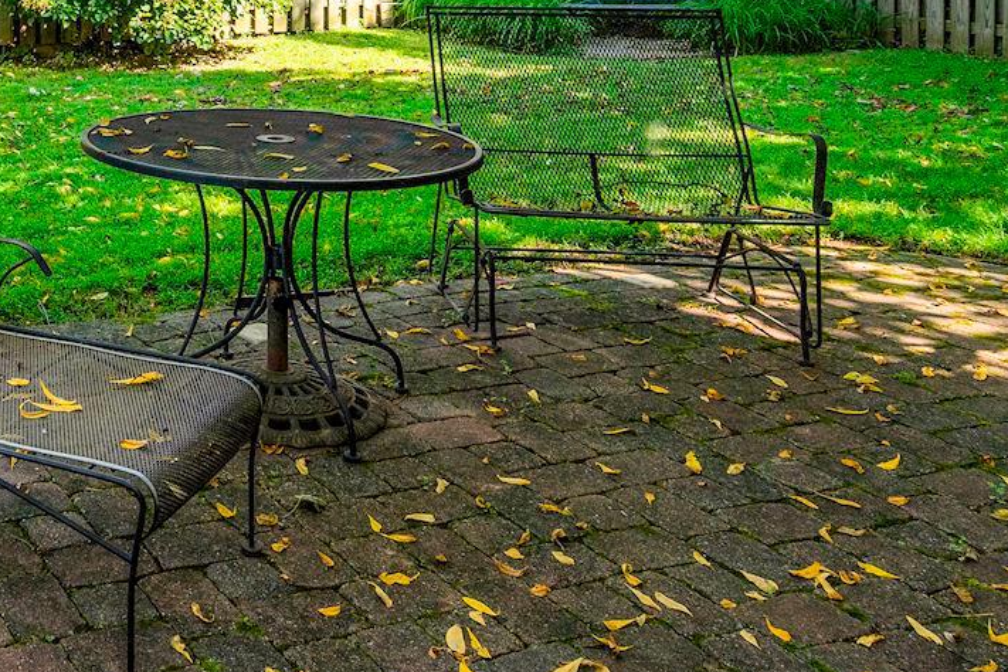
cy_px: -135
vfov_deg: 26.5
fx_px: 1260
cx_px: -43
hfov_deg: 37.9
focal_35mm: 45
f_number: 8
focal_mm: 16
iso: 200
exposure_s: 1/100
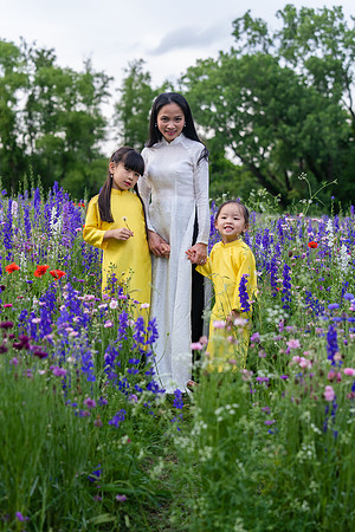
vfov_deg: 28.8
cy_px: 266
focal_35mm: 70
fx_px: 1035
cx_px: 178
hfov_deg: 19.5
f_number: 4
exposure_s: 1/400
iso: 320
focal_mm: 70
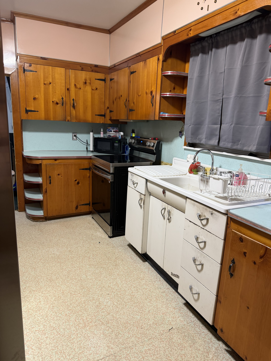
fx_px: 251
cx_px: 136
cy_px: 180
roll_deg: -2.4
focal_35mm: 24
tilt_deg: -13.7
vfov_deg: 71.6
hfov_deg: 56.8
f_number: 1.78
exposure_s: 1/60
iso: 200
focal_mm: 6.76
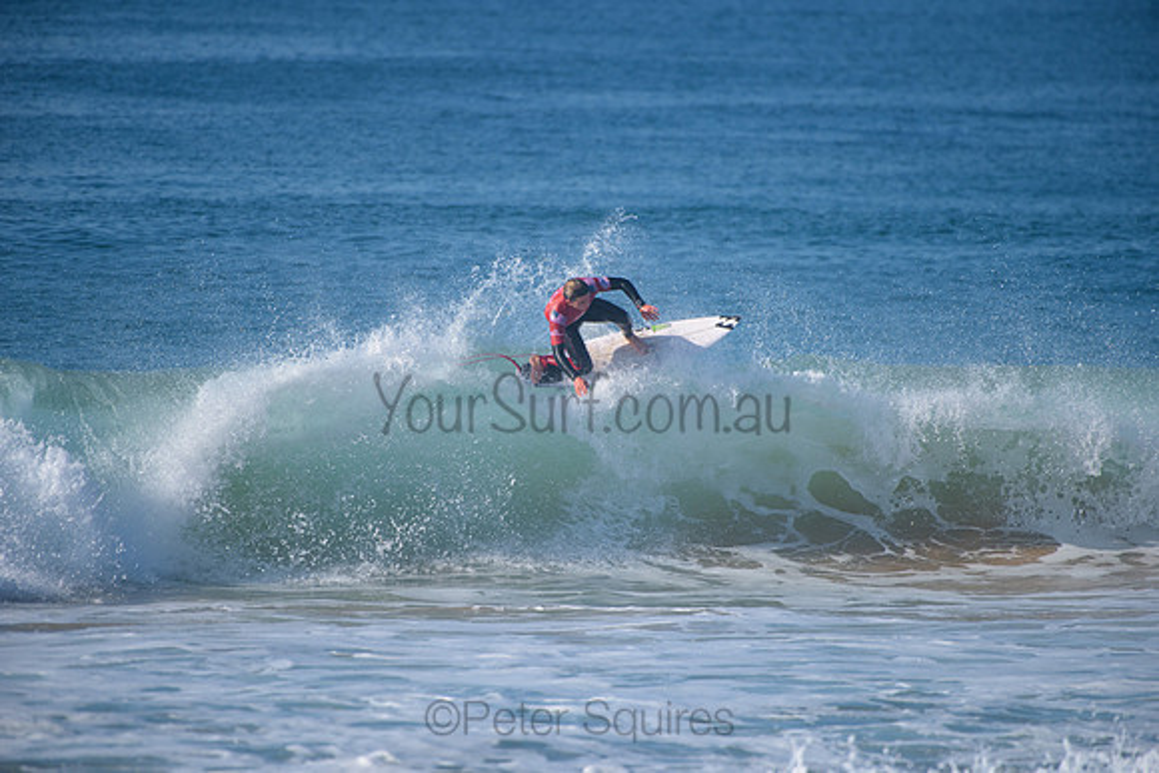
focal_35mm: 500
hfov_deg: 4.1
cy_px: 386
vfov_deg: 2.8
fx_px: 16100
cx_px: 580
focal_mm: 500
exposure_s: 1/2000
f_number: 5.6
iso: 220
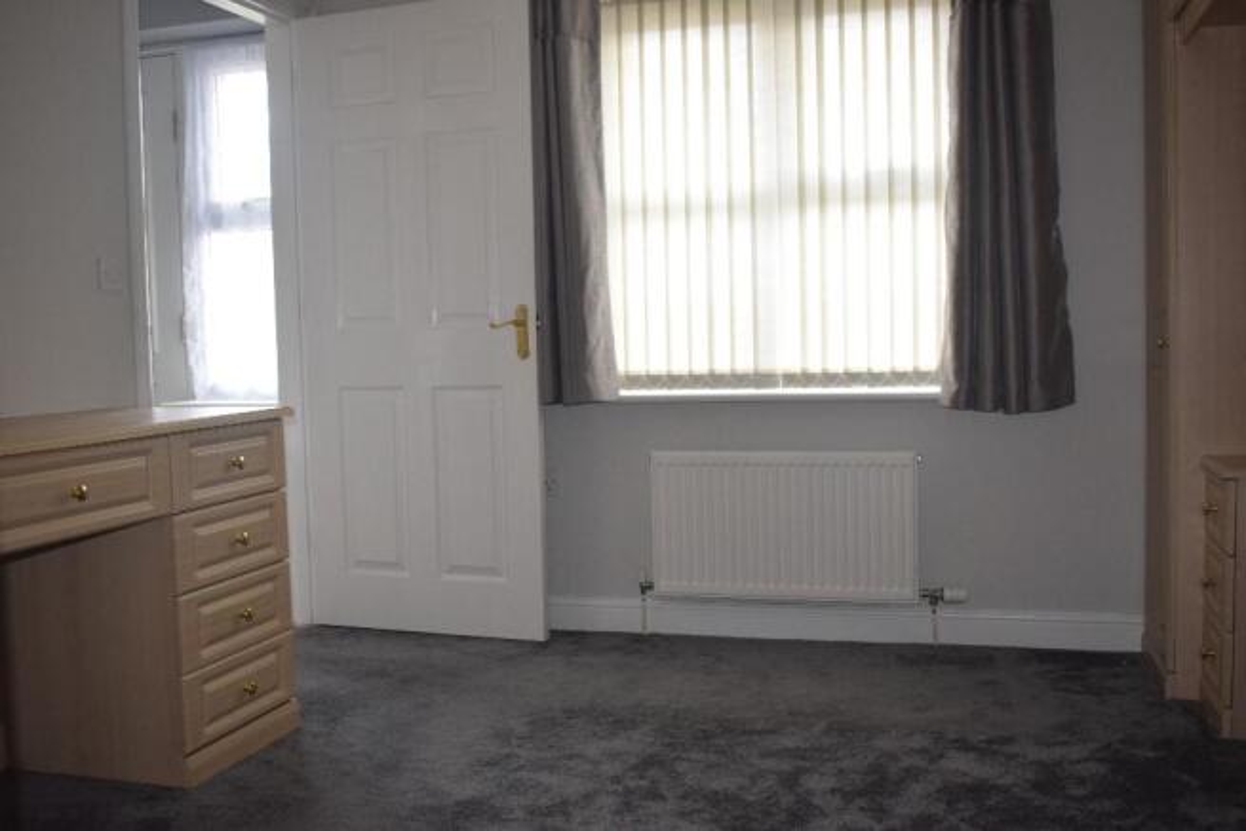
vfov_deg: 36.9
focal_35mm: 36
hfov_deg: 53.1
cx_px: 623
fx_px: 1246
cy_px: 416
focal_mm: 24
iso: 800
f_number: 4.5
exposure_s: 1/80
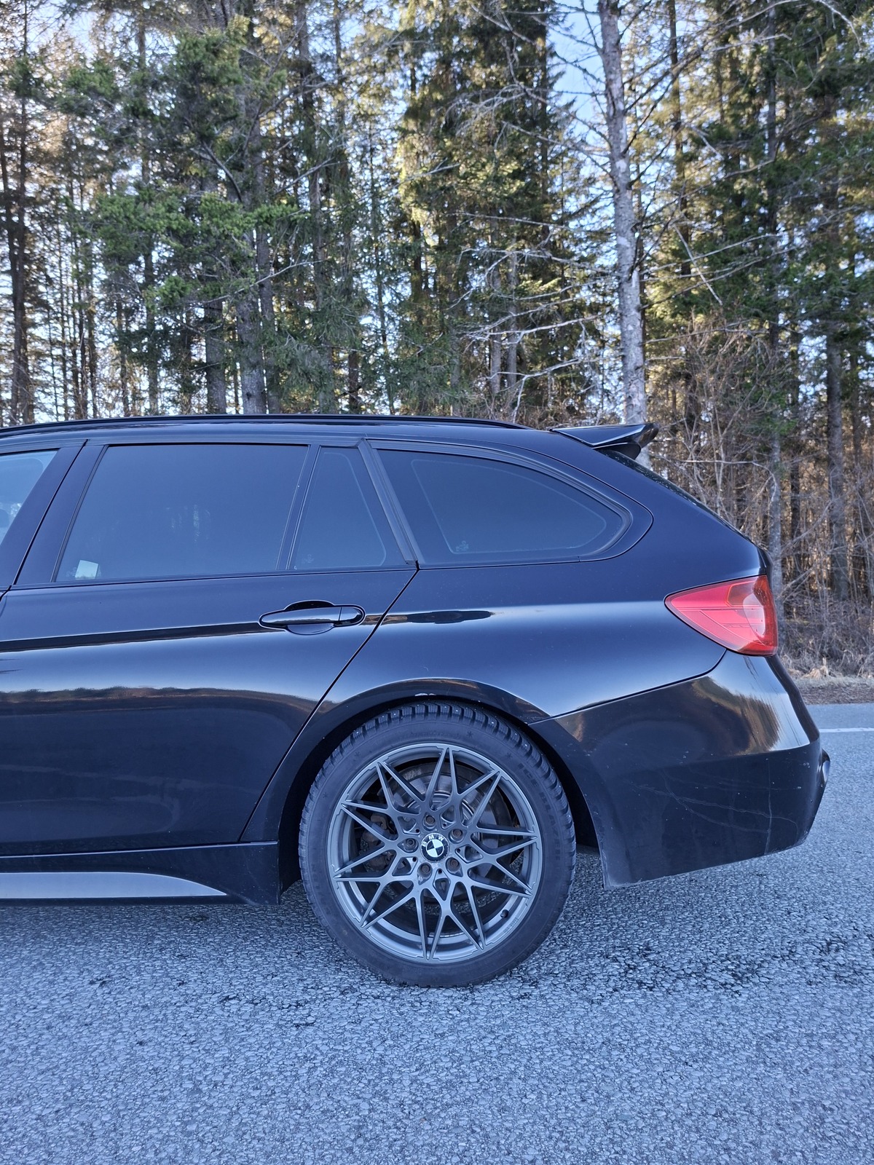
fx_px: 774
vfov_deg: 73.9
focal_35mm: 23
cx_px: 437
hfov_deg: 58.9
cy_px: 582
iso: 50
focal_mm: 5.54
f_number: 1.8
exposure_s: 1/139
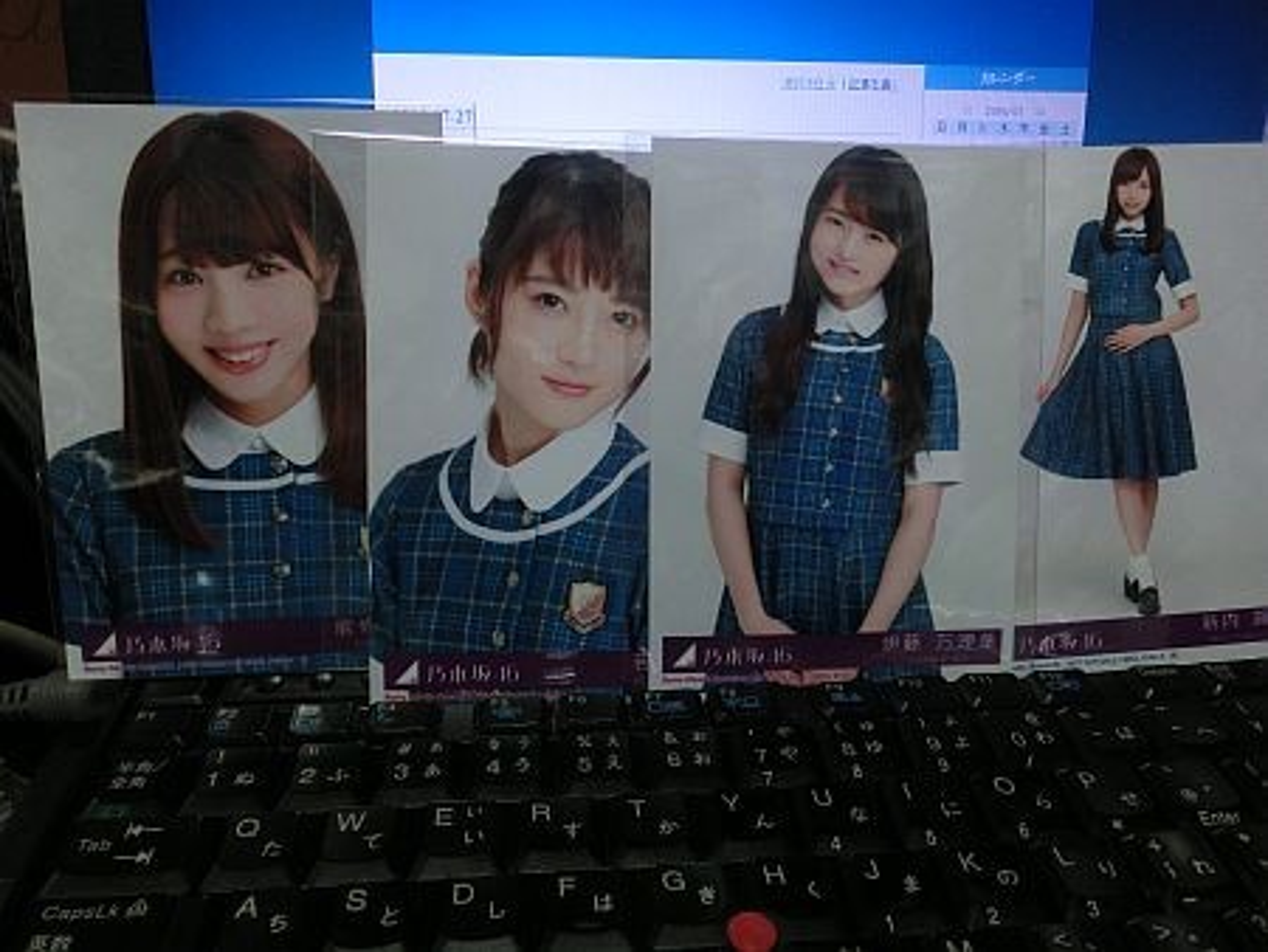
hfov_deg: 63.4
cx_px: 634
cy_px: 476
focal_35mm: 28
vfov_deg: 49.8
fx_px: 1026
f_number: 3
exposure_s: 1/60
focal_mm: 5
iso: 400
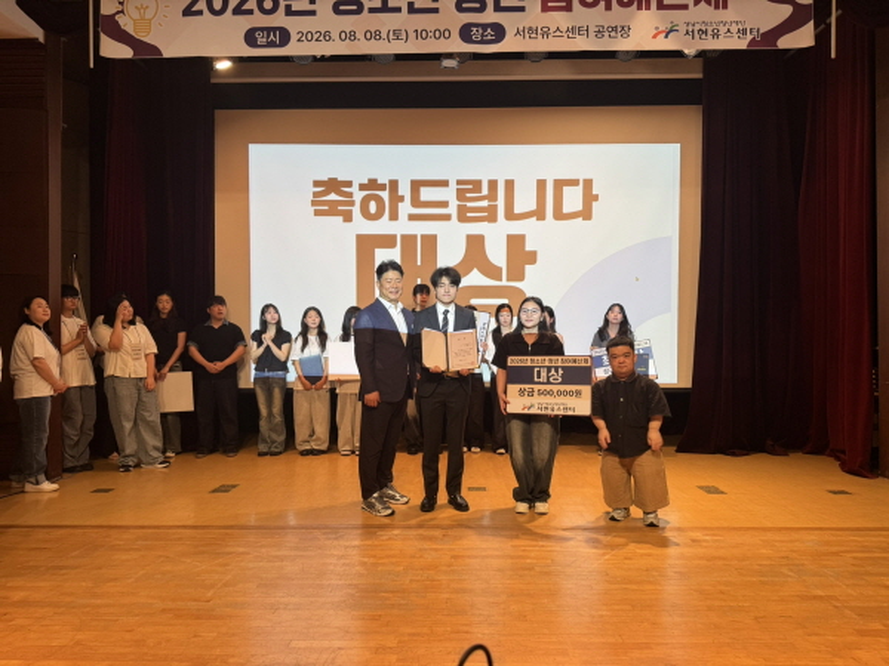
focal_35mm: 24
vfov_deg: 56.8
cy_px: 333
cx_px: 444
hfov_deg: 71.6
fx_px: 616
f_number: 1.78
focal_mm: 6.76
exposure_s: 1/60
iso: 125
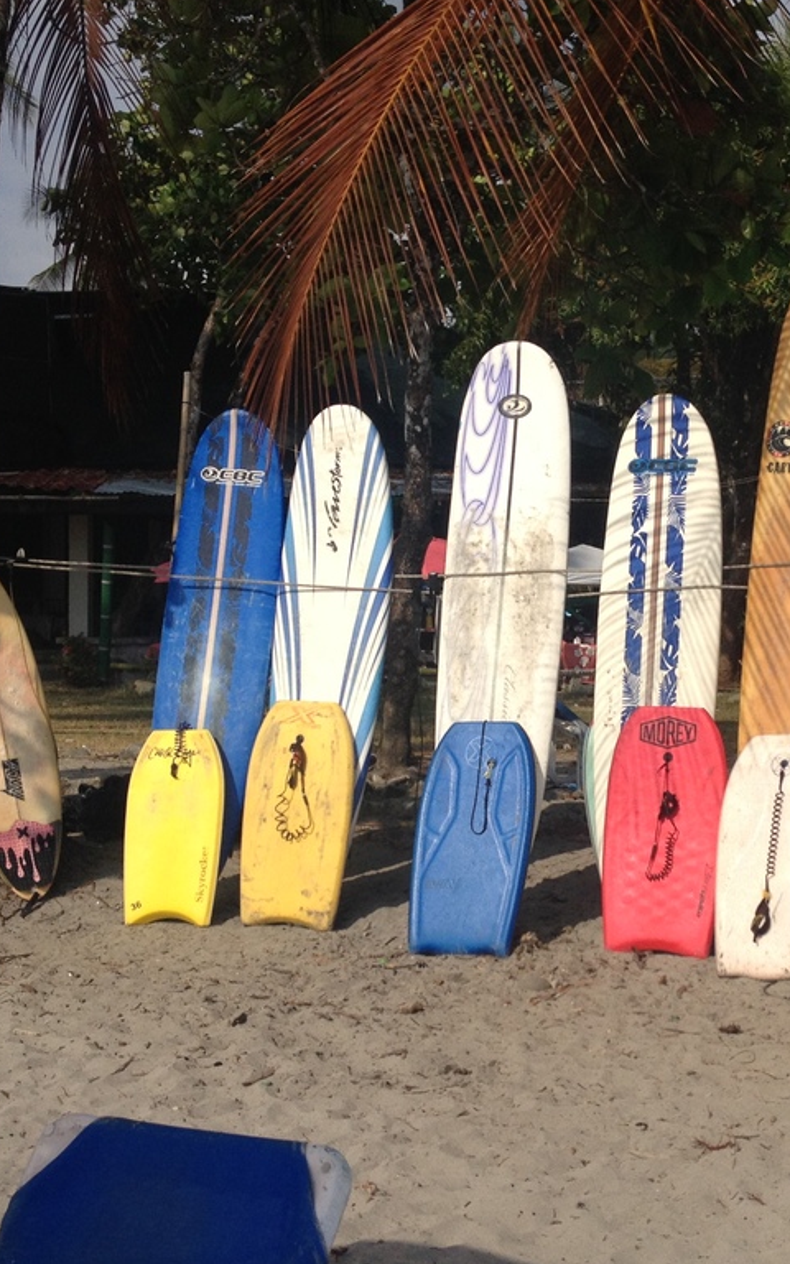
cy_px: 667
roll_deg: +0.4
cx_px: 624
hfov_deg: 22.1
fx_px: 1998
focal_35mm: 58
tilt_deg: -3.7
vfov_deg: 35.1
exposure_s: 1/3247
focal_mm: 4.28
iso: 50
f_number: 2.4
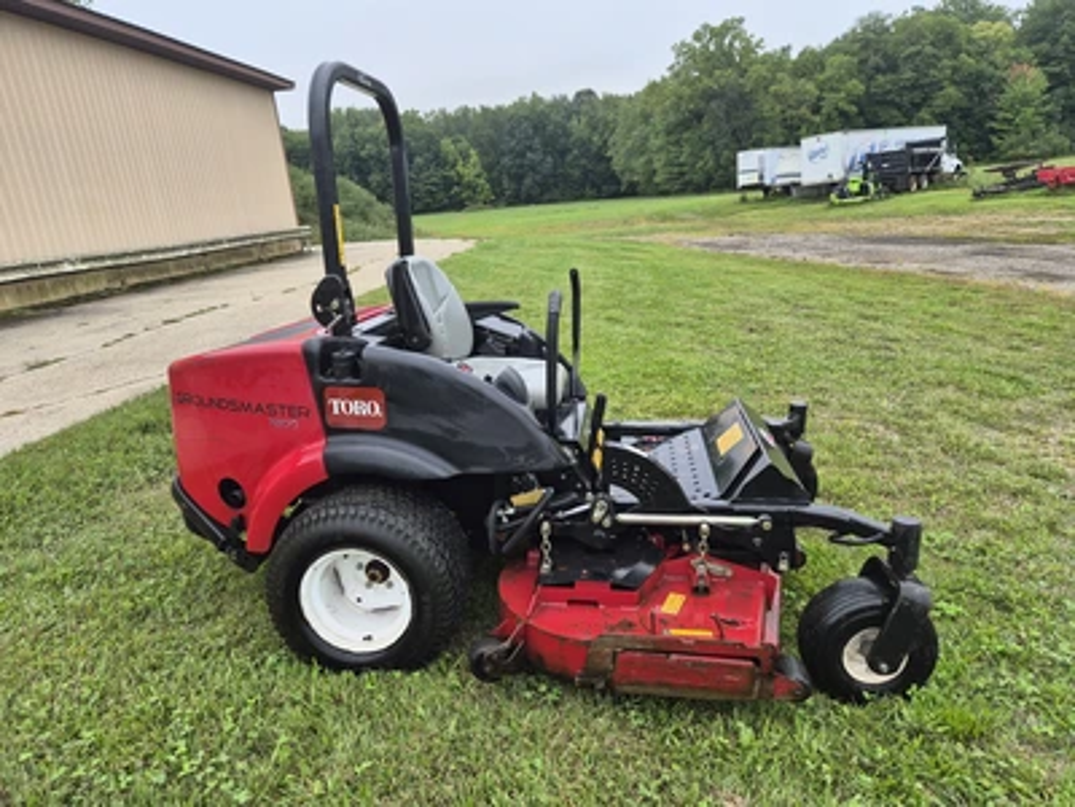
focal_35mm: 23
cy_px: 404
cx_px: 538
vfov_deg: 58.9
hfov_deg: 73.9
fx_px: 714
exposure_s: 1/564
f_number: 1.8
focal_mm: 5.4
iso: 80
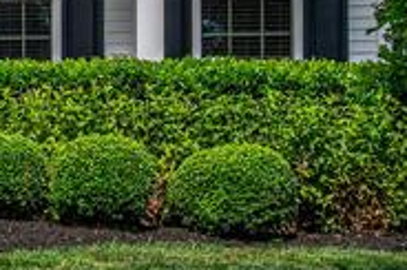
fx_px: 1569
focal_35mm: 139
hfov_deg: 12.5
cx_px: -471
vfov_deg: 9.6
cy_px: -110
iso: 100
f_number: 8
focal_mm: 25
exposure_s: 1/500
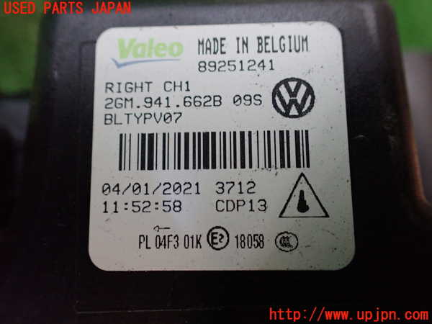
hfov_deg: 60.0
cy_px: 162
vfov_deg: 46.8
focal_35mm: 30
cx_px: 216
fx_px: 374
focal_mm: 5.4
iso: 800
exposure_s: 1/40
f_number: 2.3
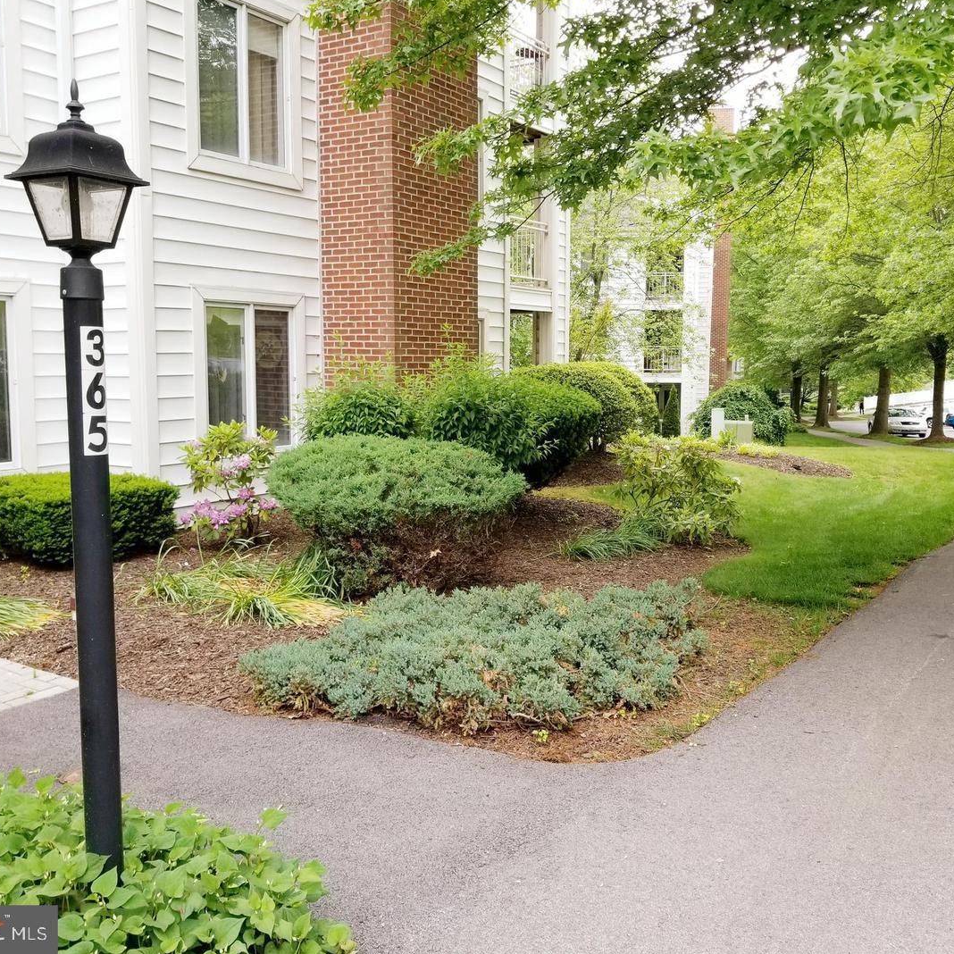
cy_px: 474
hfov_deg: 52.4
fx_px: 967
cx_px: 544
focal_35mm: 31
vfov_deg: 52.5
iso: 50
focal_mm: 4.25
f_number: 1.7
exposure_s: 1/129
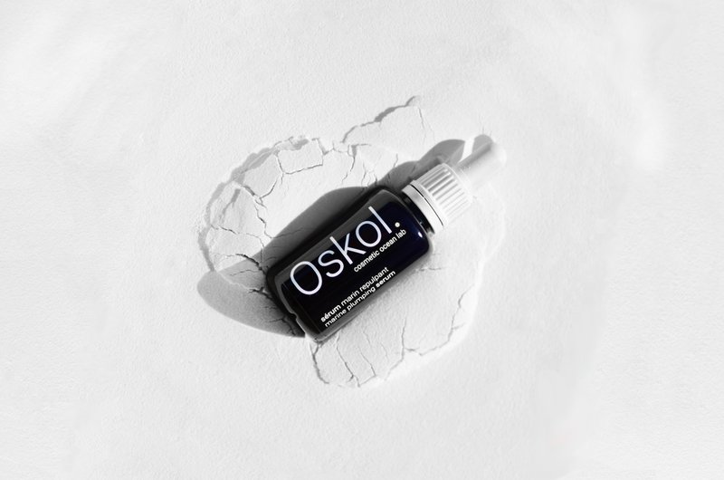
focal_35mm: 52
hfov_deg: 37.9
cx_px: 362
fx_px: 1054
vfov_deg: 25.6
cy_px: 240
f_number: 1.8
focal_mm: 35
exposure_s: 1/8000
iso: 100
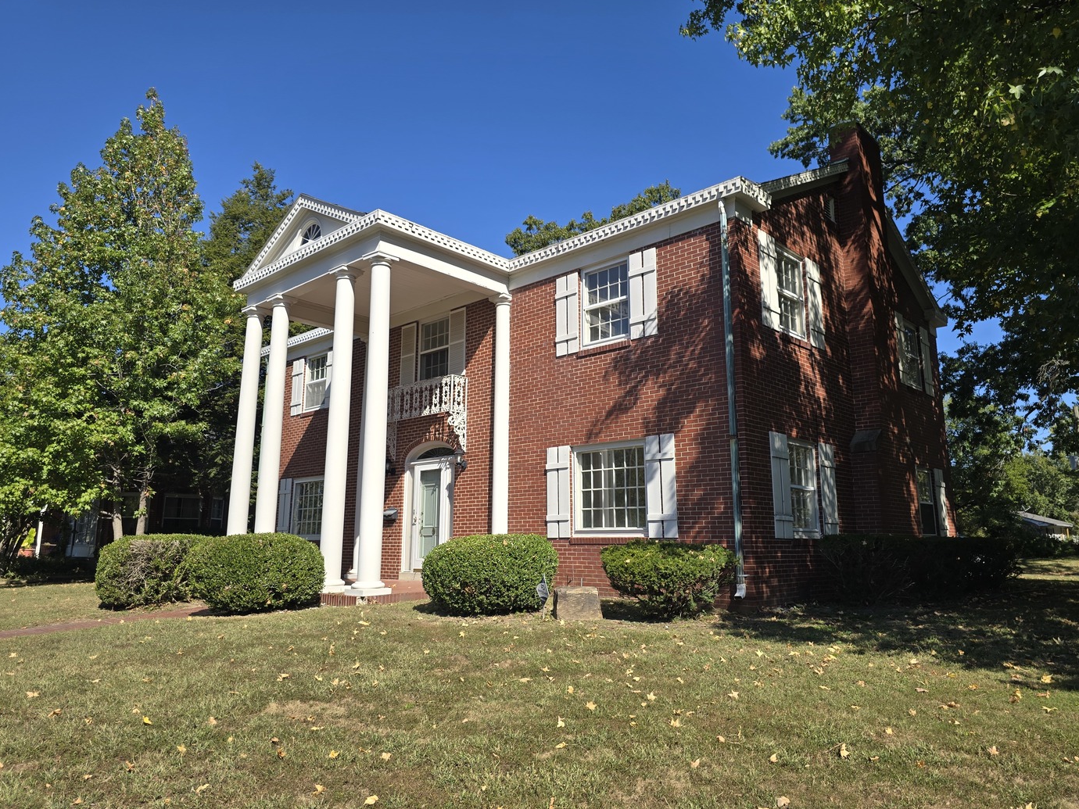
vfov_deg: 56.8
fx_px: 748
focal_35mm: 24
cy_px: 390
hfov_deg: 71.6
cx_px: 556
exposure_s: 1/682
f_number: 1.7
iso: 12
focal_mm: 6.3
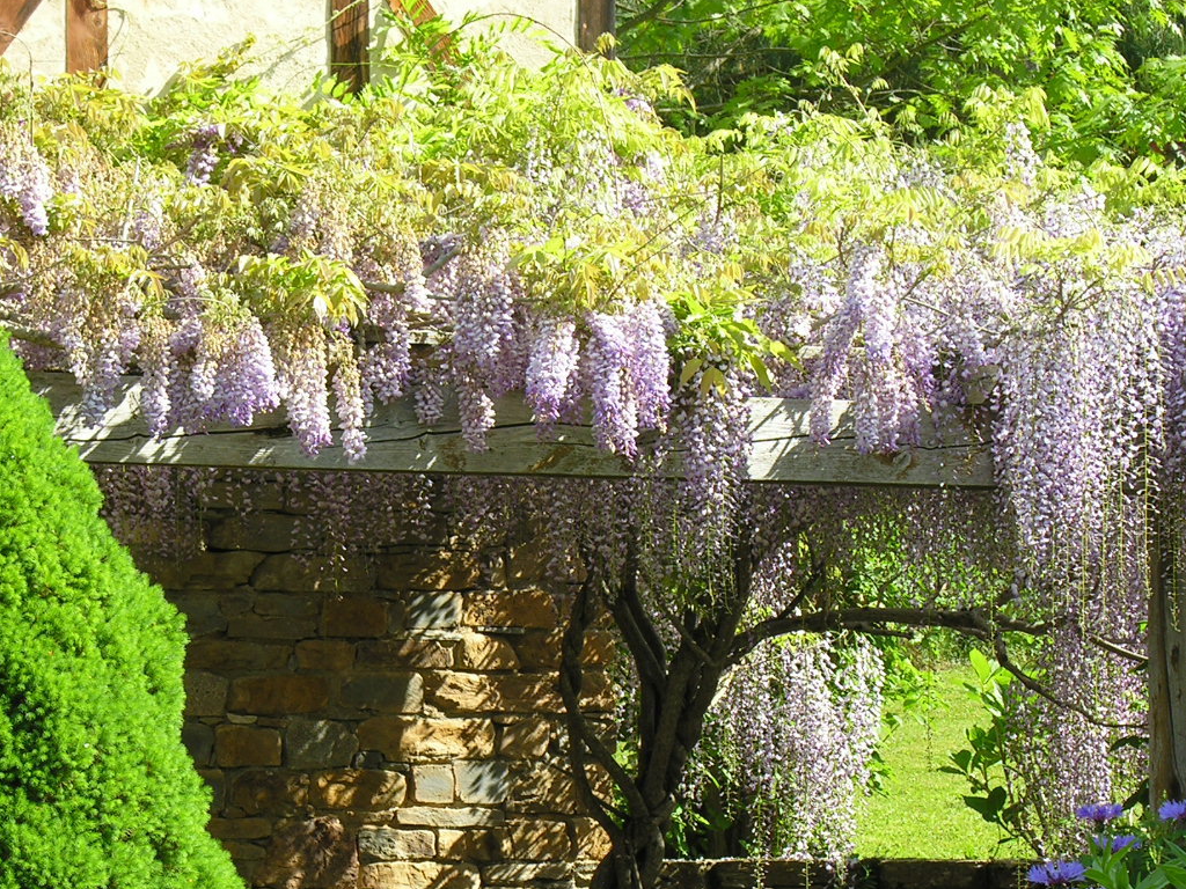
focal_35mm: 188
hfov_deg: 10.5
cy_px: 780
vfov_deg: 7.9
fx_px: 6441
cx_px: 388
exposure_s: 1/98
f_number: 5
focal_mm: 24
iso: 50
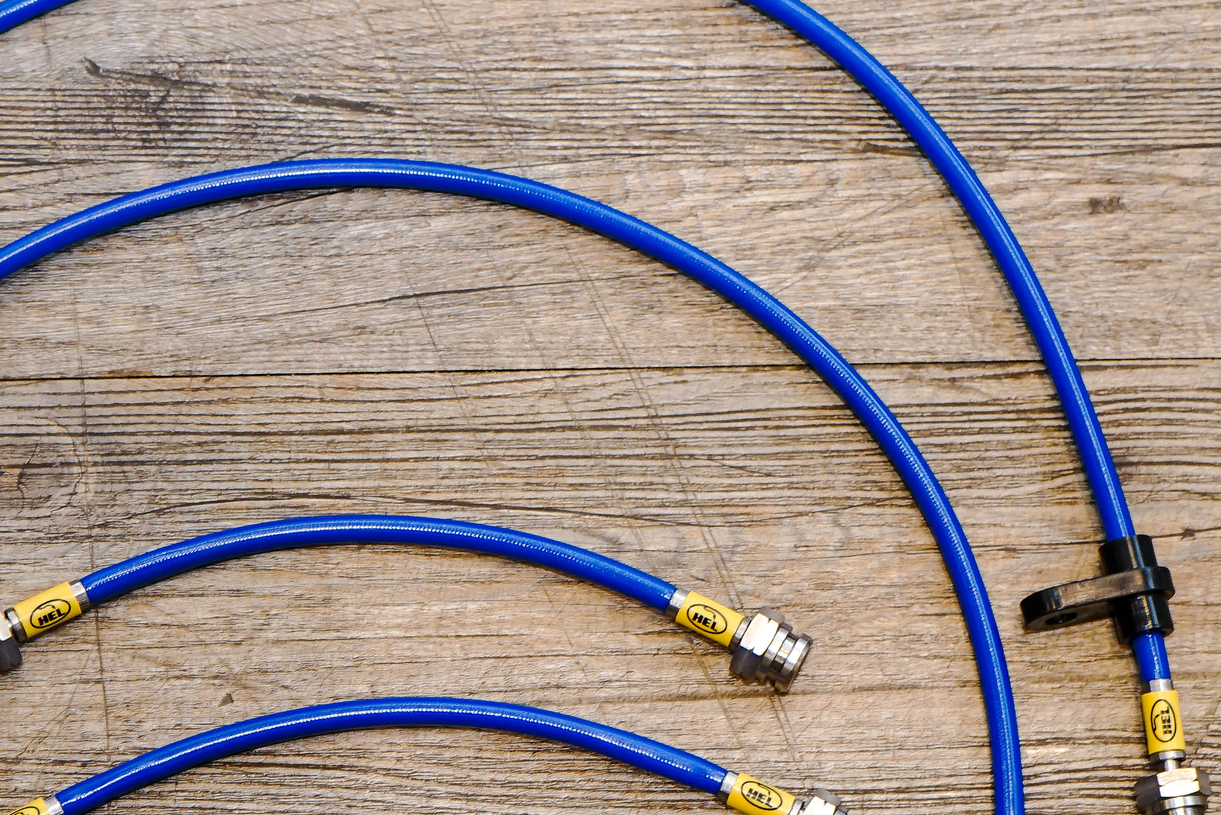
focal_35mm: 134
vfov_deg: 10.2
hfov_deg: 15.2
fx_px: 4545
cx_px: 309
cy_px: 652
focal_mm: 56
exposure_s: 1/50
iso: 500
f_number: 5
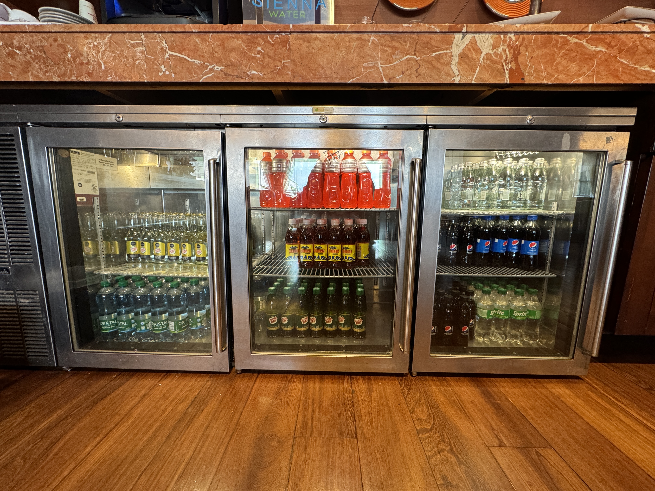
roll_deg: -0.8
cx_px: 328
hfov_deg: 102.1
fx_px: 265
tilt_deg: -9.8
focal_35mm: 14
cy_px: 246
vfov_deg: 85.7
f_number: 2.2
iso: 200
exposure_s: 1/60
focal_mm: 2.22
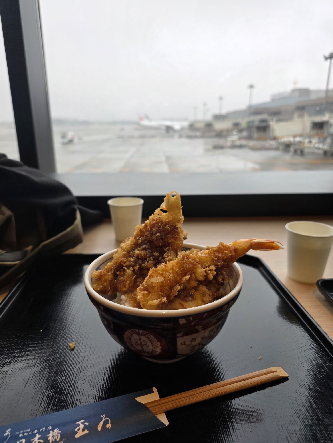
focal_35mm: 23
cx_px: 166
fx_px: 295
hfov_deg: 58.9
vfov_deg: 73.9
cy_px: 222
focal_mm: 6.3
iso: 32
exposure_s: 1/180
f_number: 1.7
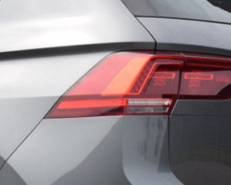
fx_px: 1218
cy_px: 117
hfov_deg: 10.5
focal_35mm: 178
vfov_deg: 8.7
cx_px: -96
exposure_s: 1/320
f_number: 9
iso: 200
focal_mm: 27
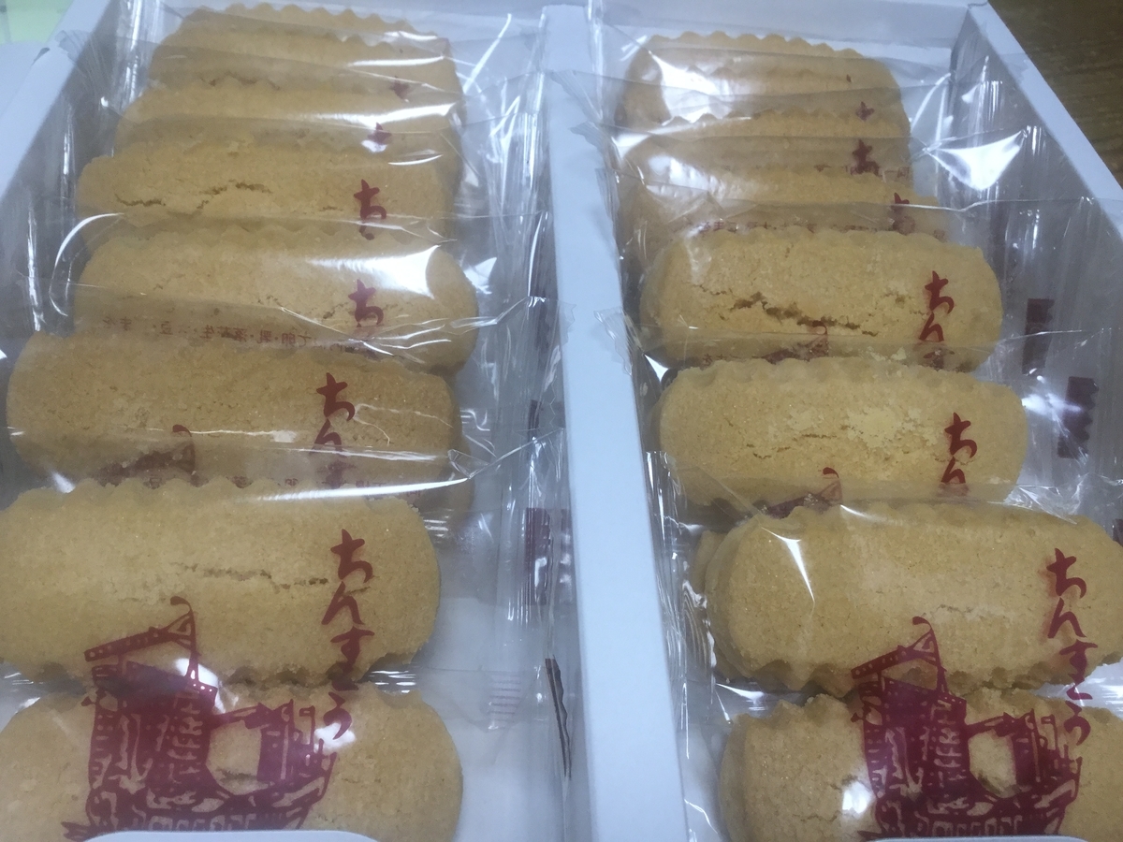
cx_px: 562
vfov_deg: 45.4
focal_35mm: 31
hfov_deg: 58.4
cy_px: 421
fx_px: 1006
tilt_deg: -48.7
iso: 32
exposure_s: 1/40
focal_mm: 3.3
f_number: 2.4
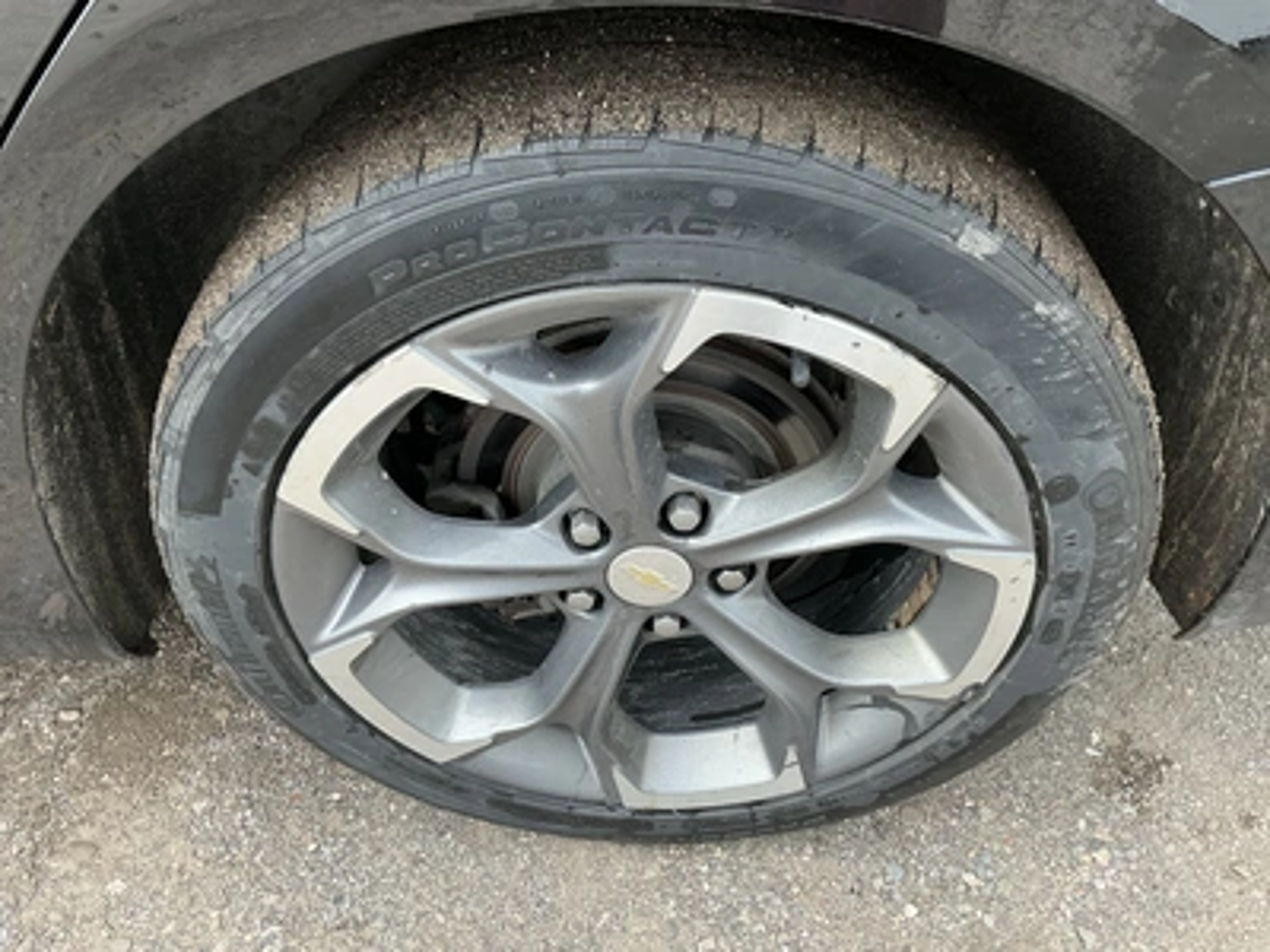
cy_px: 476
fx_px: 1027
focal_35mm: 28
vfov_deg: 49.7
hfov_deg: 63.4
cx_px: 635
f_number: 1.8
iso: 25
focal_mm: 3
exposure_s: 1/144
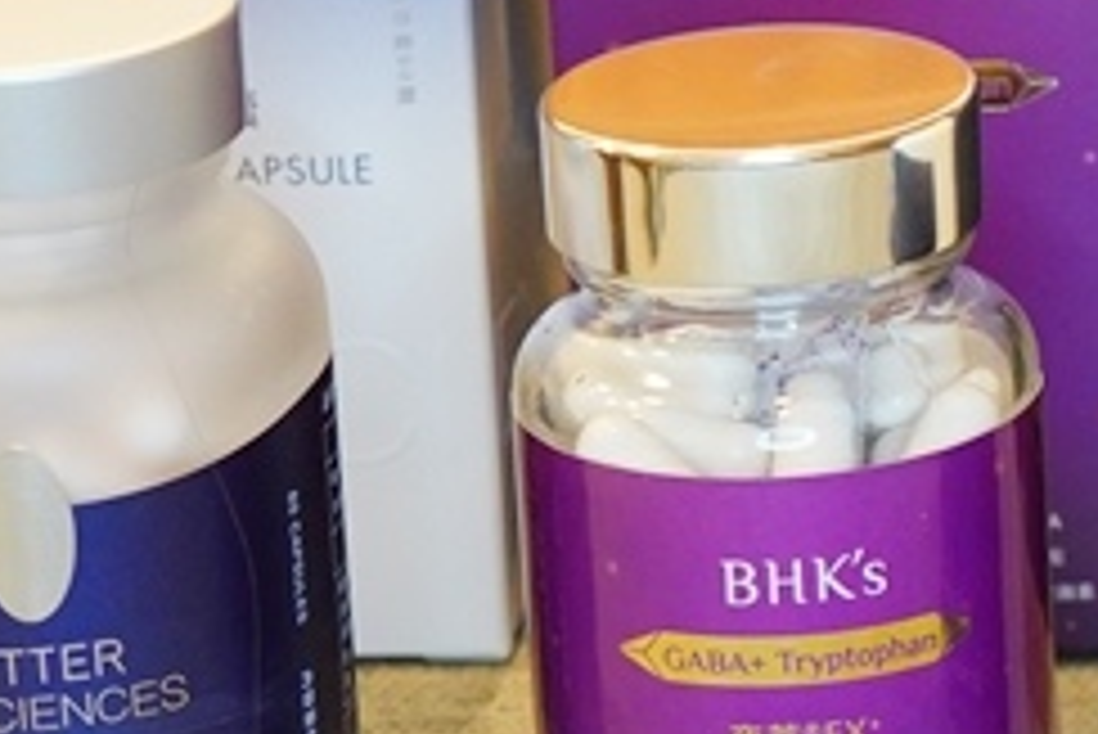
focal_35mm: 176
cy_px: 65
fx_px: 5371
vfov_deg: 7.8
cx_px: 1710
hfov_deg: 11.2
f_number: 6.3
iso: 1600
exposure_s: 1/25
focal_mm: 43
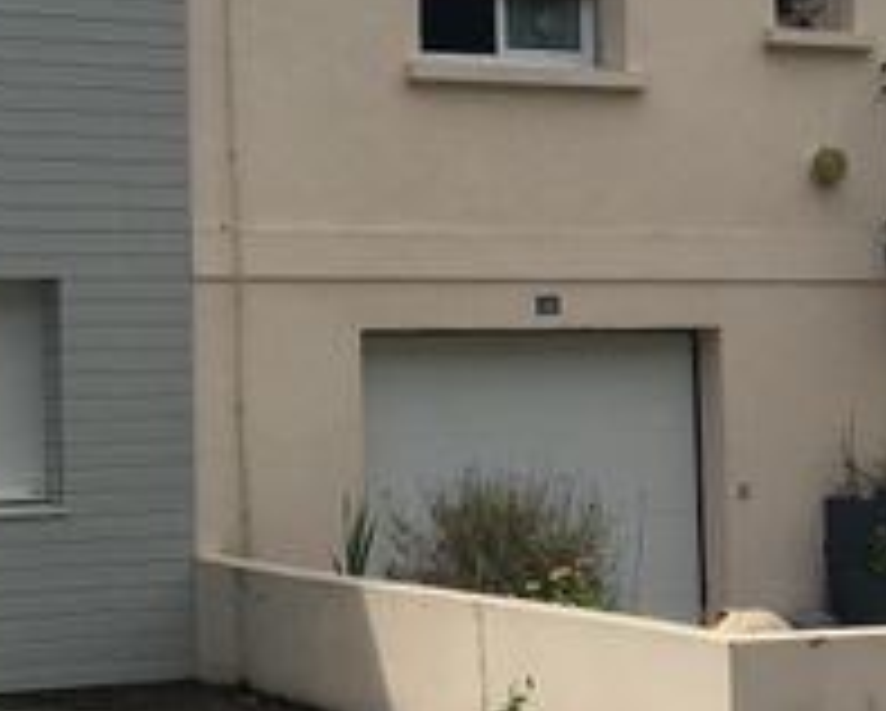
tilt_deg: +3.3
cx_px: 202
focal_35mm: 86
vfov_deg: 17.9
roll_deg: +1.1
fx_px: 2257
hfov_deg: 22.0
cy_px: 256
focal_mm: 4.15
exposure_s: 1/2262
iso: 25
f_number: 2.2
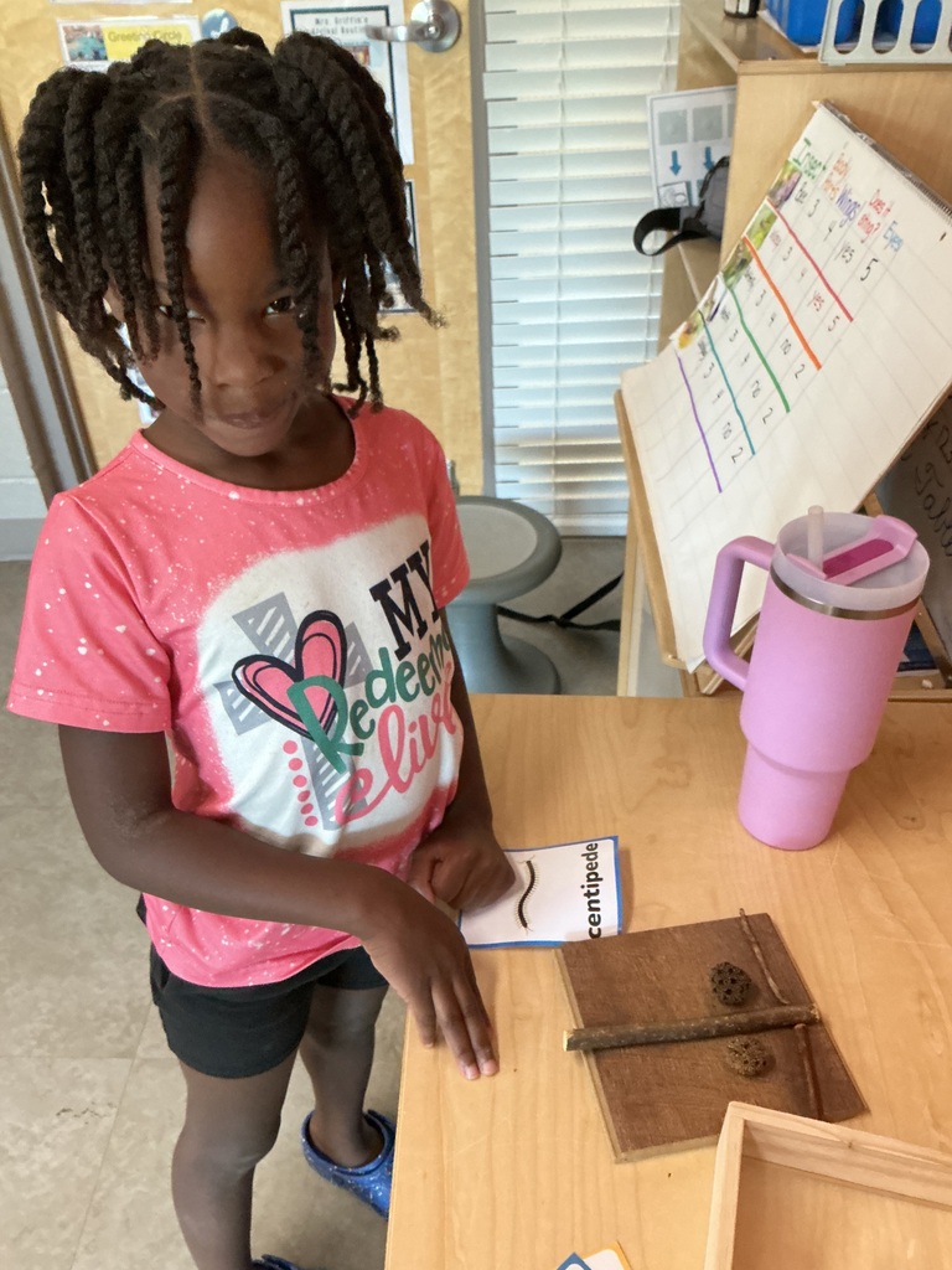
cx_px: 476
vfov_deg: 61.7
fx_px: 1063
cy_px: 635
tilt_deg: -37.4
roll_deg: +1.7
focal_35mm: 29
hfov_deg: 48.2
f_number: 1.8
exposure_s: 1/40
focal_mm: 3
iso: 320
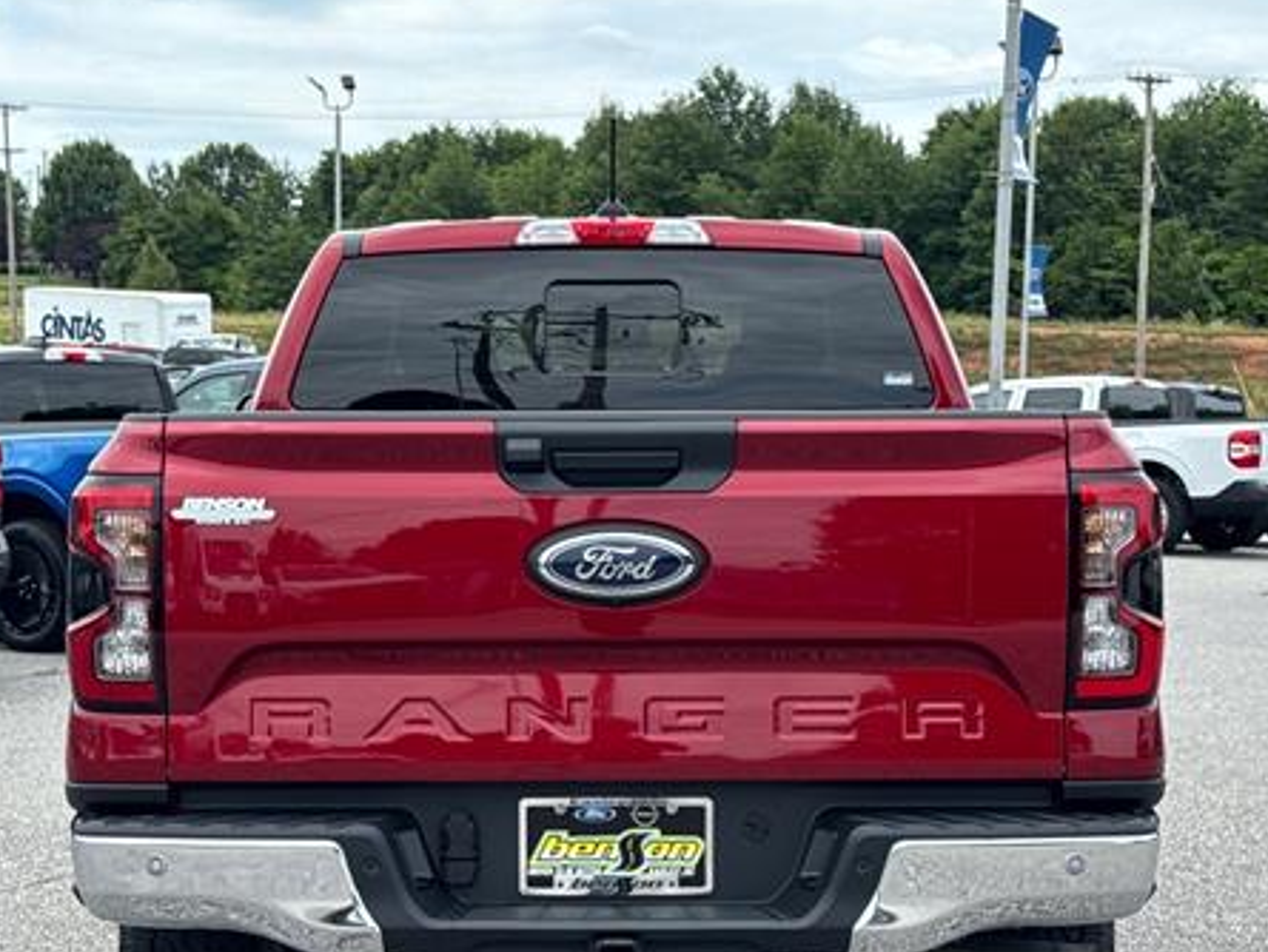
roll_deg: +0.2
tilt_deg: -7.6
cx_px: 610
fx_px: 2528
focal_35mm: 69
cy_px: 644
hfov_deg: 28.2
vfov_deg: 21.2
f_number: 1.78
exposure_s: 1/1984
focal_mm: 6.76
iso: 64
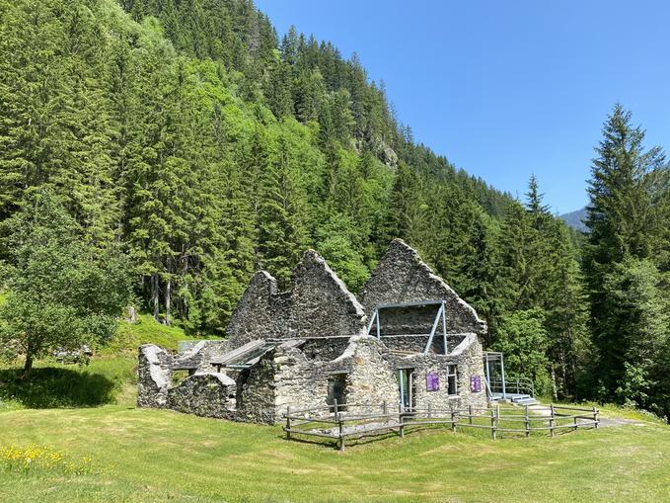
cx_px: 335
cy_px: 252
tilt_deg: +9.6
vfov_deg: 53.0
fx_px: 503
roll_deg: +0.5
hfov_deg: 67.3
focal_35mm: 26
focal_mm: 4.25
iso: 32
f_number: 1.8
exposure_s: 1/1447
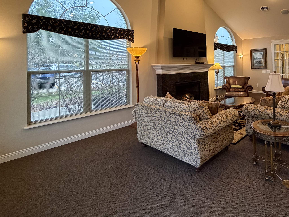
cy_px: 63
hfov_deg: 73.8
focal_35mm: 21
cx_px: 214
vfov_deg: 61.0
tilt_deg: +0.5
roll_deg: +1.0
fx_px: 175
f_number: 2.2
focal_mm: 2.22
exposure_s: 1/60
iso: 320
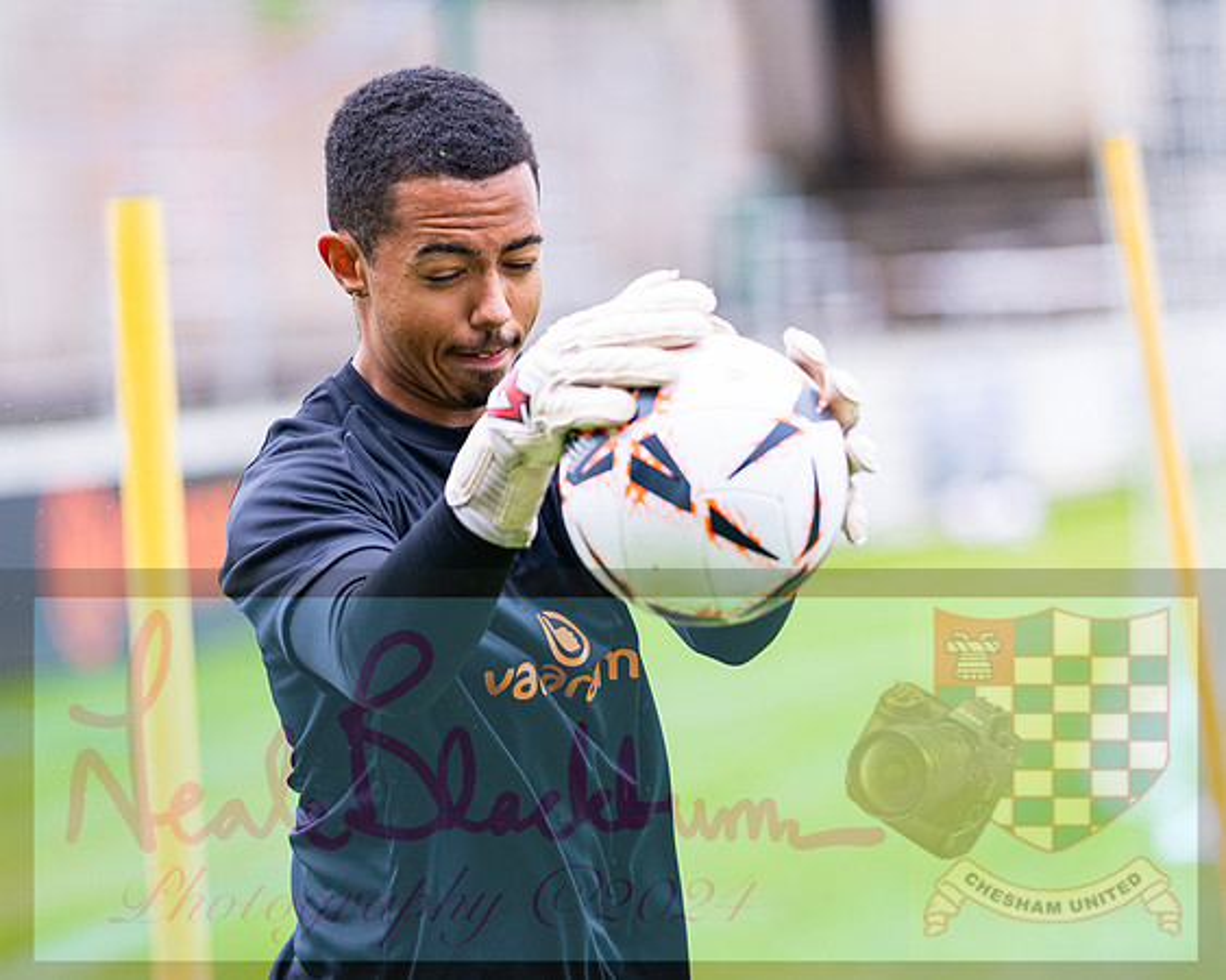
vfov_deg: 6.5
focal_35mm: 238
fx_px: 8640
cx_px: 622
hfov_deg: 8.1
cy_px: 483
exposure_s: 1/2000
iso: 640
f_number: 2.2
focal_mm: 135
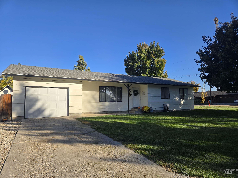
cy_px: 89
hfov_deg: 73.9
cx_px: 119
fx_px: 158
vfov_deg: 58.9
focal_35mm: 23
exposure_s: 1/1899
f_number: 1.8
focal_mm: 5.4
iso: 25
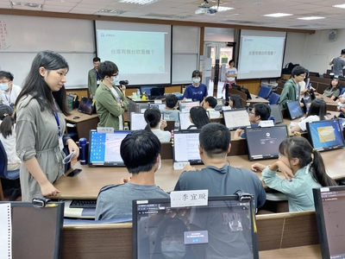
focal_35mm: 26
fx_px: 259
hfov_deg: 67.3
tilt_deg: -14.6
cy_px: 130
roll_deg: -0.9
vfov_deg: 53.1
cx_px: 172
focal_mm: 4.25
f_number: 1.8
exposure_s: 1/60
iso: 125
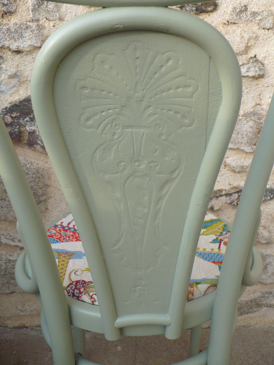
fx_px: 390
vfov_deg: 50.1
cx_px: 137
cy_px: 182
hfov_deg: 38.7
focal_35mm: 37
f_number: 2.8
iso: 100
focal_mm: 6.1
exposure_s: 1/200
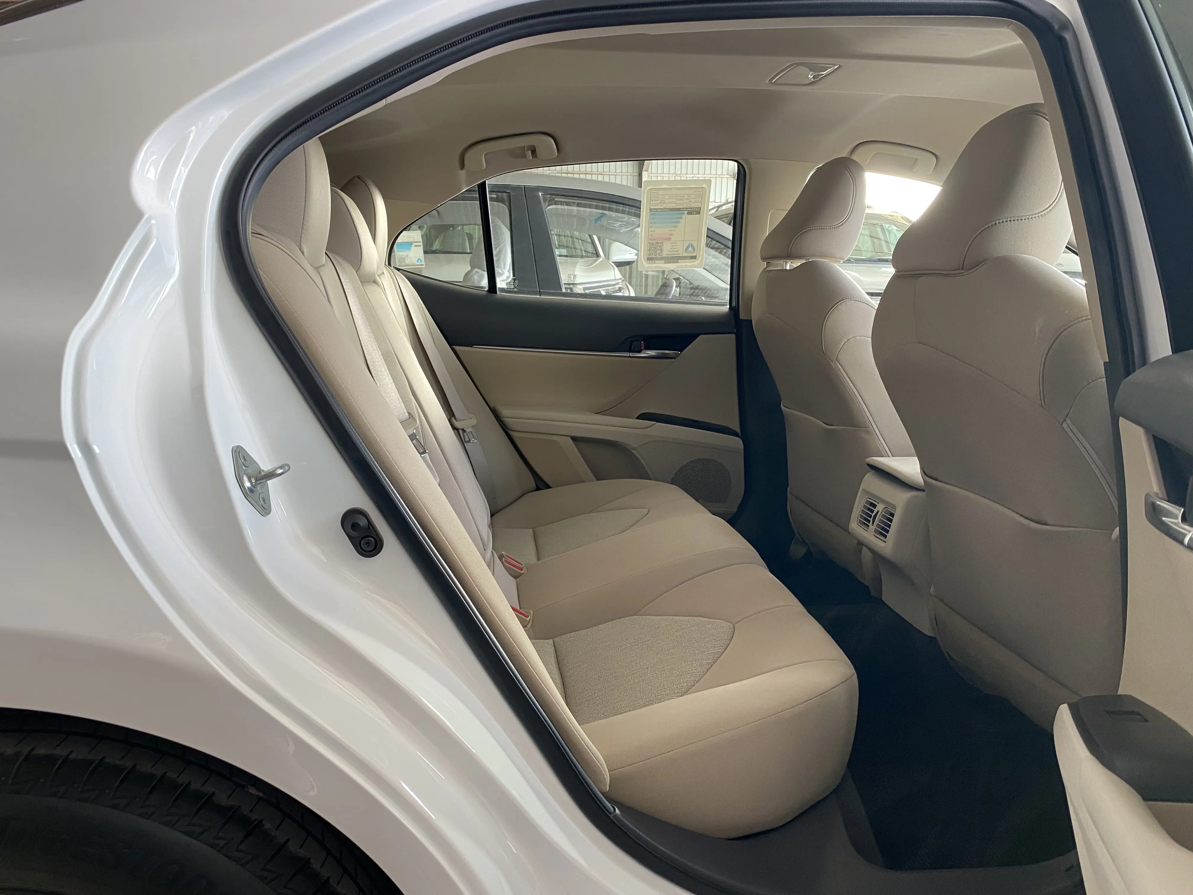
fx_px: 896
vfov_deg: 53.1
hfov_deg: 67.3
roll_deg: -0.3
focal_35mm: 26
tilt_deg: -11.1
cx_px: 596
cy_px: 448
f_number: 1.8
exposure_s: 1/78
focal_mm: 4.25
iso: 125
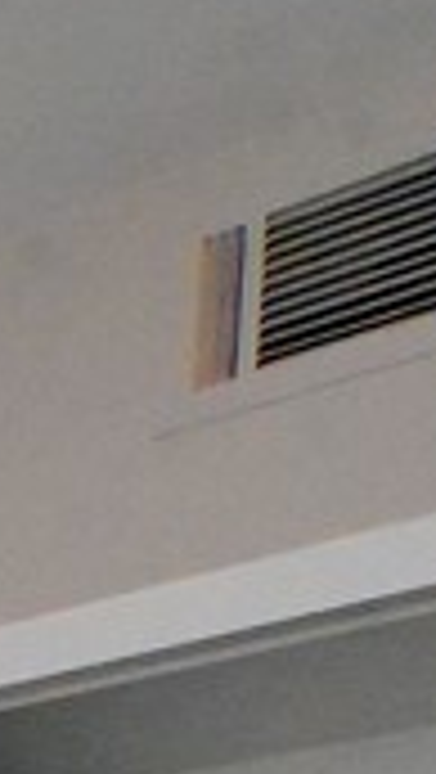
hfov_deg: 6.3
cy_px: 1494
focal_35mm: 119
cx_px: -1731
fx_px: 2441
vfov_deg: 15.0
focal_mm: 12
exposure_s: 1/200
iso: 6400
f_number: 16
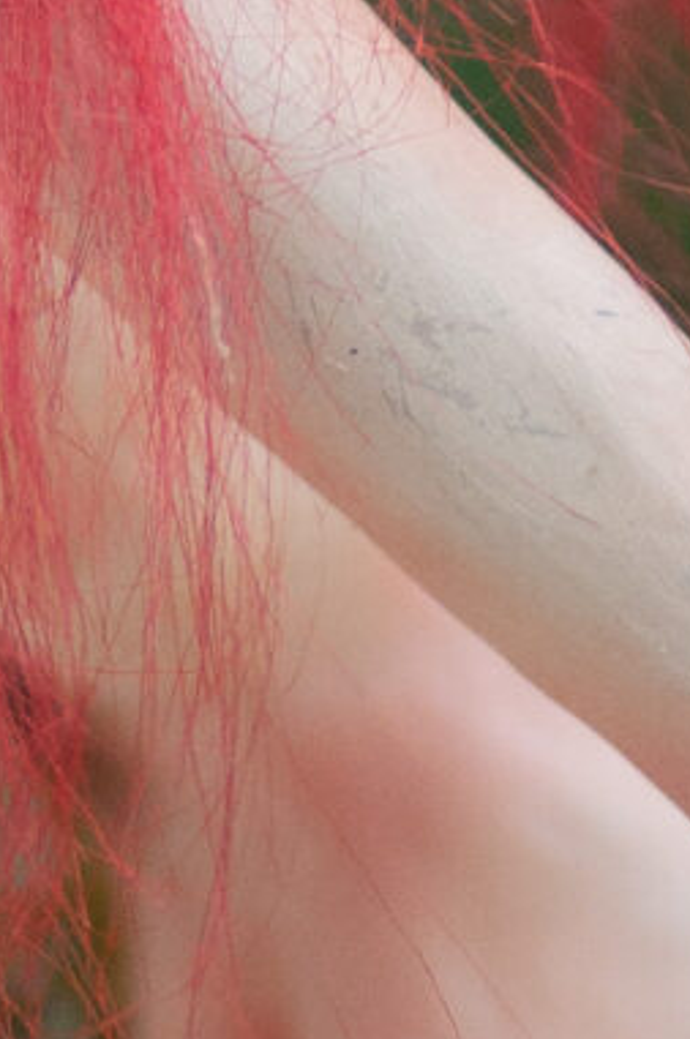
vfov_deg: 2.3
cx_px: -161
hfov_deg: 1.5
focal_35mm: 906
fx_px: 26117
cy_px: 150
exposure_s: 1/2500
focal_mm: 90
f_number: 3.5
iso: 640
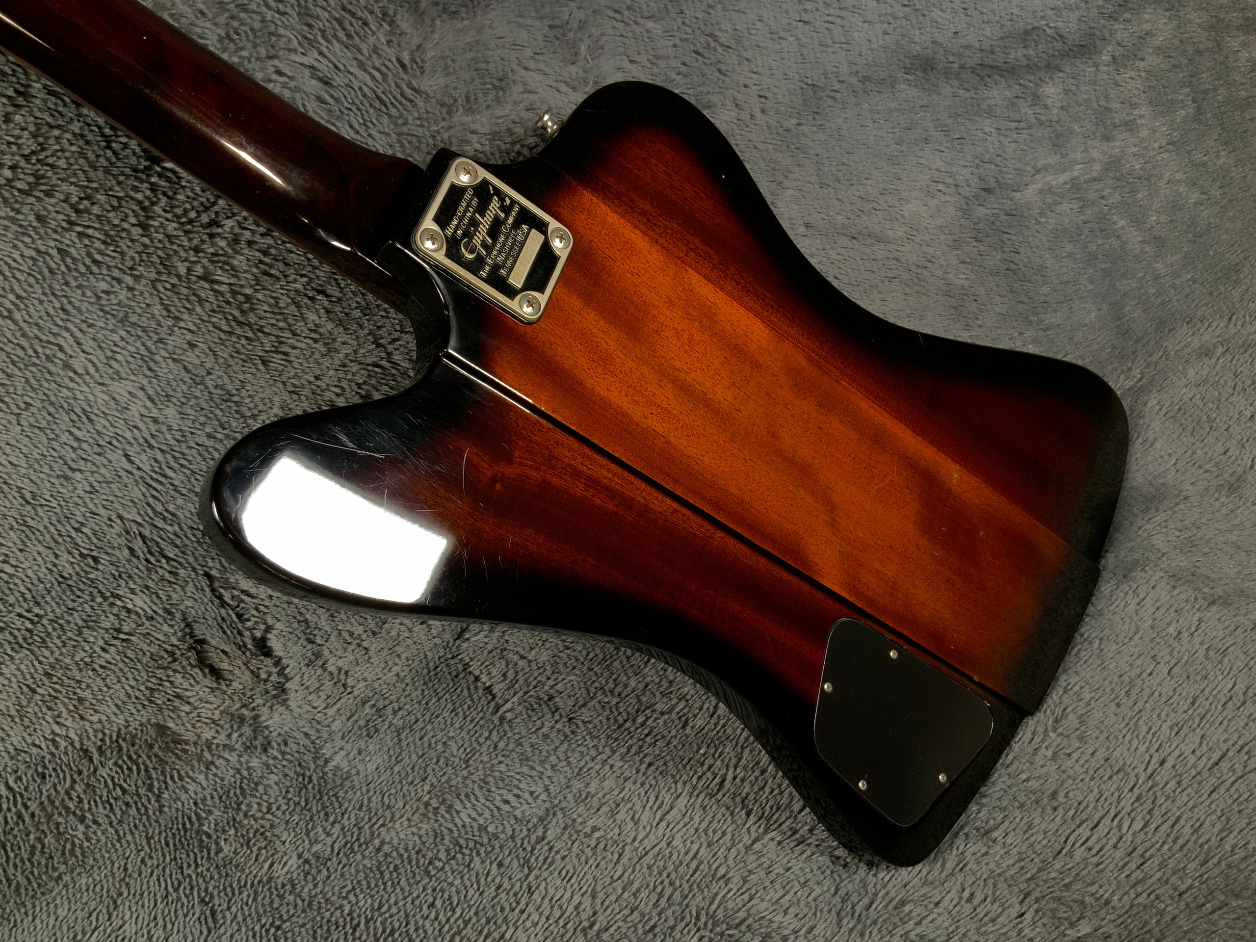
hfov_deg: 61.7
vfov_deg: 48.2
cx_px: 628
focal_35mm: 29
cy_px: 471
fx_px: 1052
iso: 50
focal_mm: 3
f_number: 1.8
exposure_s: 1/104
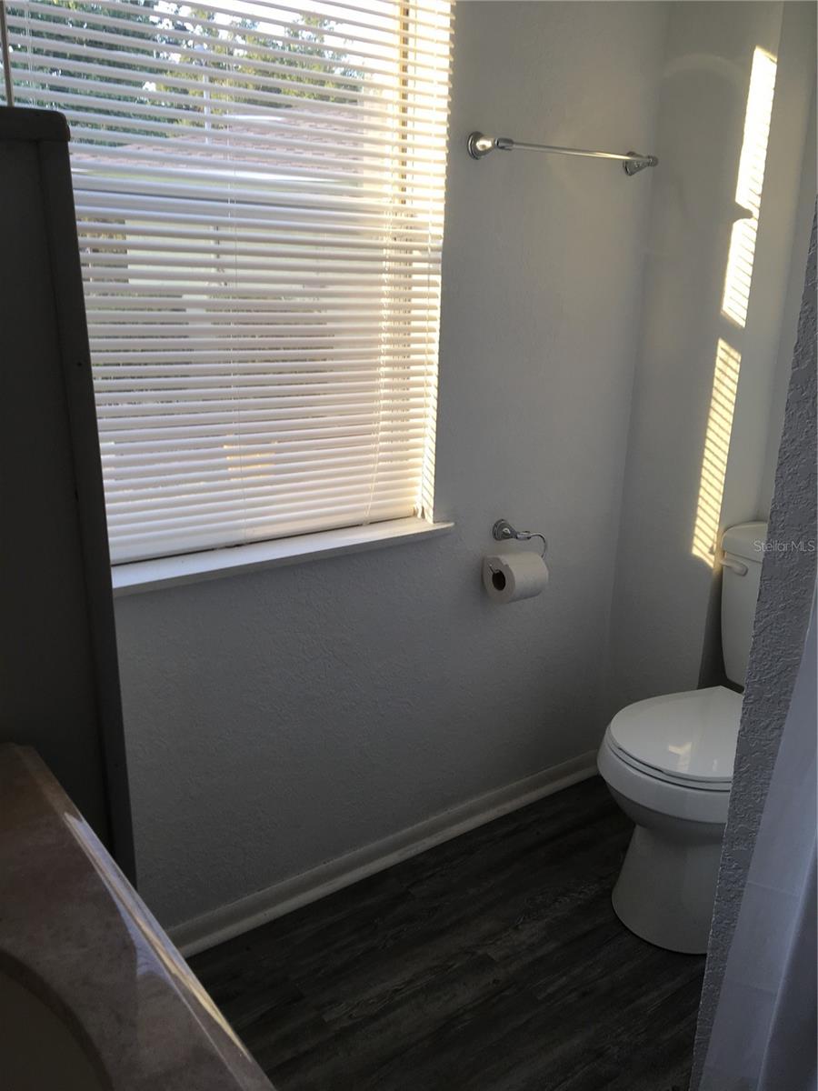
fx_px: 914
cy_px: 546
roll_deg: -0.5
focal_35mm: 29
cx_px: 409
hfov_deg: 48.2
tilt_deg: -16.1
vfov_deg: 61.7
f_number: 2.2
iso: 25
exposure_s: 1/60
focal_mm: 4.15
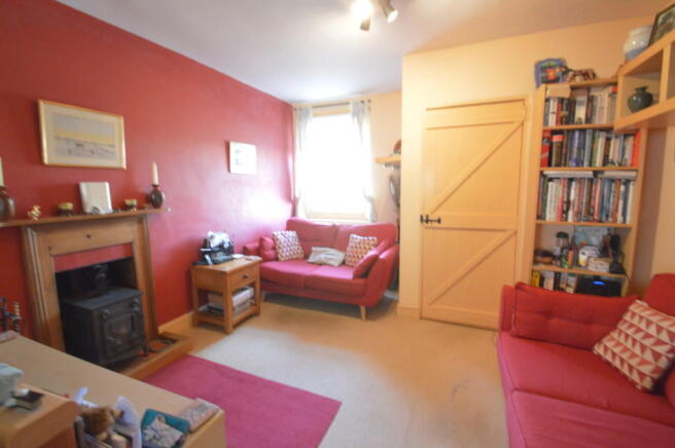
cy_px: 224
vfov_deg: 77.2
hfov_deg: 100.4
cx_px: 338
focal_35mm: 15
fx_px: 281
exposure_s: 1/3
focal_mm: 10
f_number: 16
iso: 3200
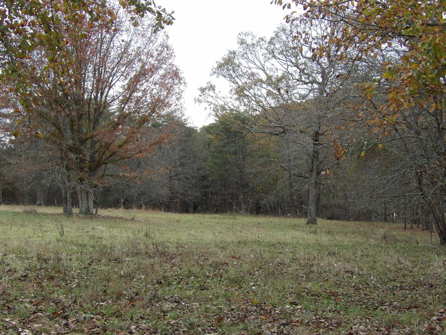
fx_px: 928
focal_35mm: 72
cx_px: 223
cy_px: 168
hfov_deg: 27.0
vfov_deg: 20.4
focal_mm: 13
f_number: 4.1
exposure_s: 1/165
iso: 100
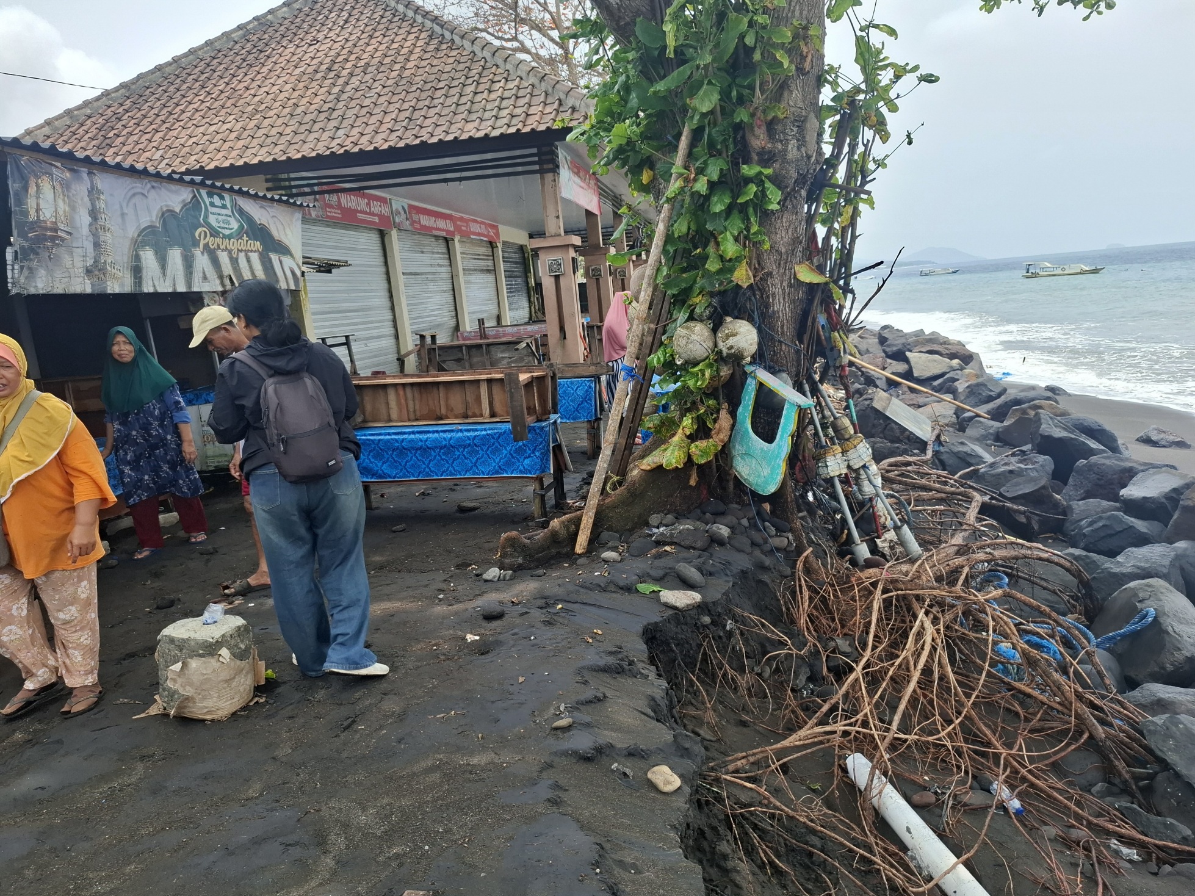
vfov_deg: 58.9
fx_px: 794
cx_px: 598
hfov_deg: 73.9
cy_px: 448
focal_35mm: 23
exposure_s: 1/1000
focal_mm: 5.54
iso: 50
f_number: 1.8
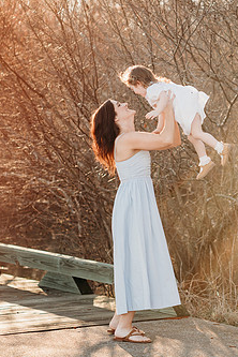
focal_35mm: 115
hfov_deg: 11.9
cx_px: 158
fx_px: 1140
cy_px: 134
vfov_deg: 17.8
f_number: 2.5
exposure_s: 1/640
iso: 160
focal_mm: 85
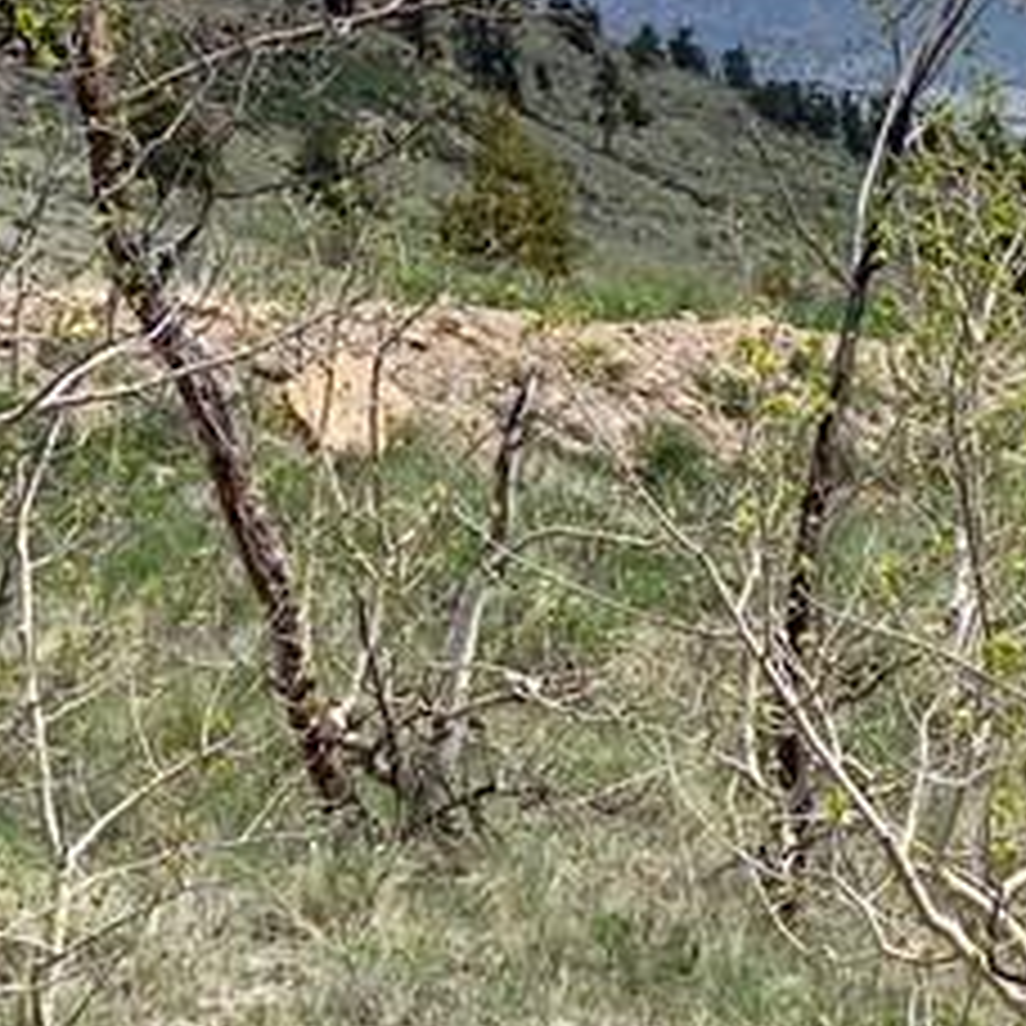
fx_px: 6908
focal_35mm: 206
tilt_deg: -0.7
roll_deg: +2.5
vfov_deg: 8.5
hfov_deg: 8.2
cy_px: 338
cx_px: 1818
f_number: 2.4
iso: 16
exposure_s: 1/1370
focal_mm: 6
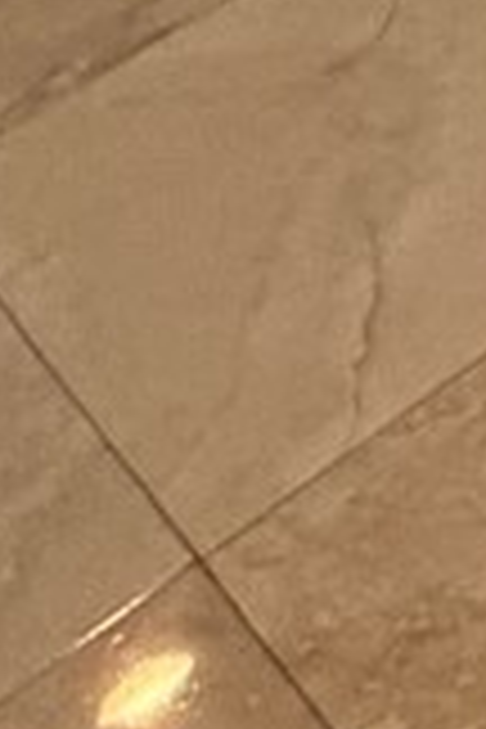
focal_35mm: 144
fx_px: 2916
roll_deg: +1.4
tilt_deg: -15.0
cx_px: 2637
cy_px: -1724
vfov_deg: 9.5
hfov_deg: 5.7
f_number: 2.2
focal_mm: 2.22
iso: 160
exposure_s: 1/120
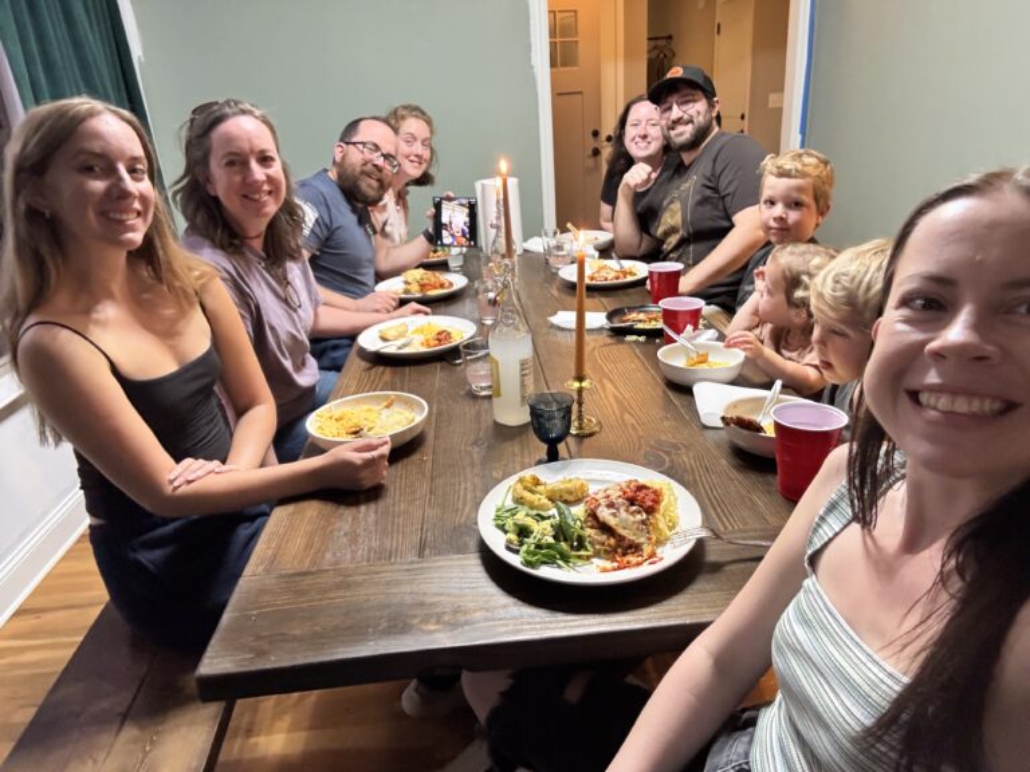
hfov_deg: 73.9
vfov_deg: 58.9
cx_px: 515
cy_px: 386
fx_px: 684
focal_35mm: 23
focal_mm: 2.69
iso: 400
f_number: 1.9
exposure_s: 1/30
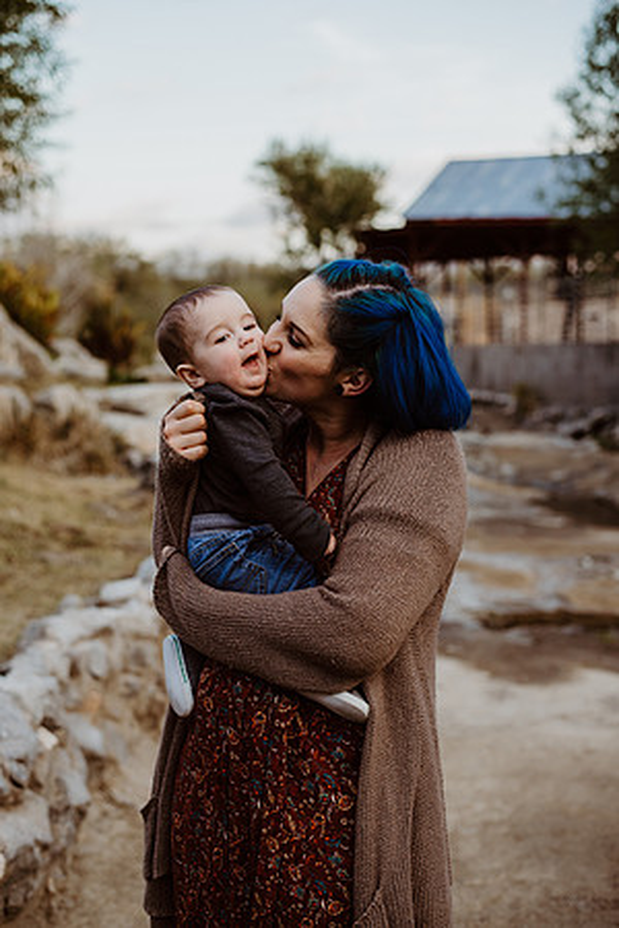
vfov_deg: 39.6
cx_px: 310
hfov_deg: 27.0
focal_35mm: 50
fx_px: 1289
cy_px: 464
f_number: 3.2
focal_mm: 50
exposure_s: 1/500
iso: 400
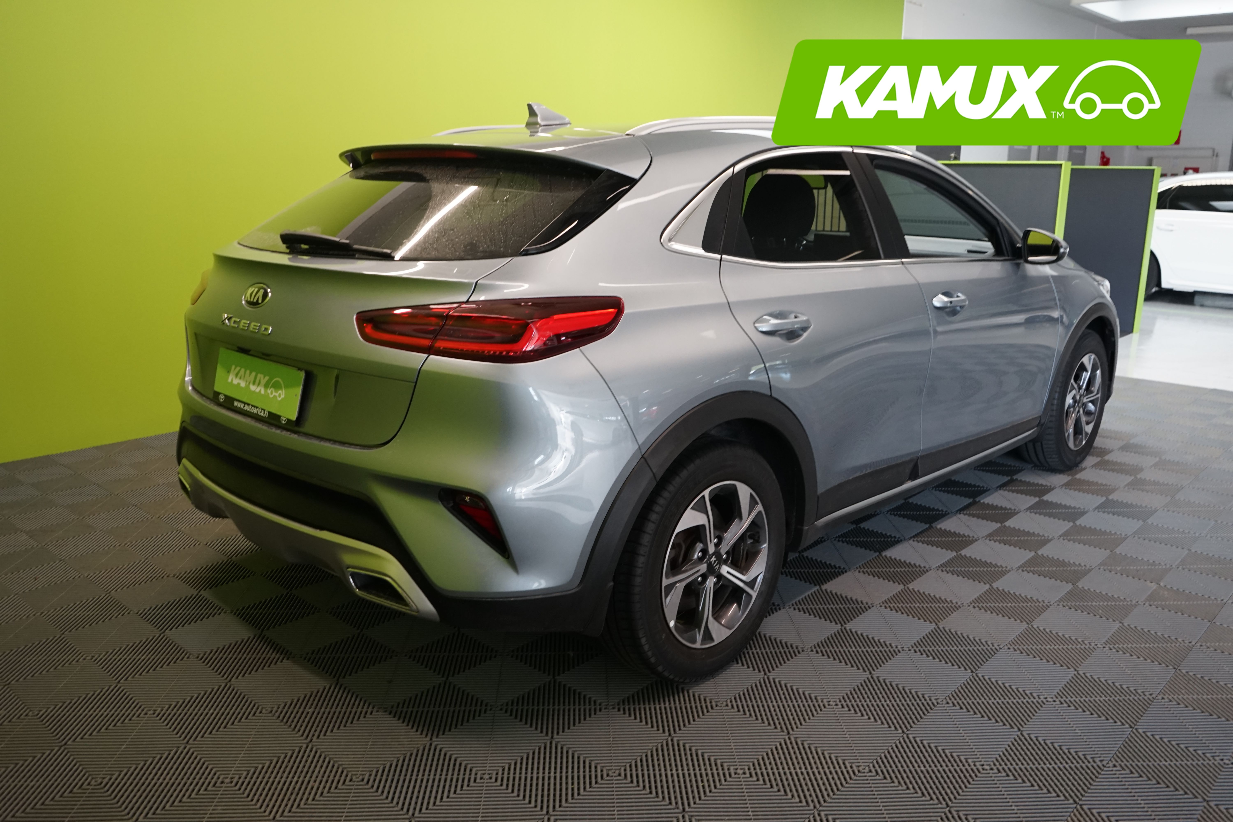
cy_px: 411
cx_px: 616
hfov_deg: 65.5
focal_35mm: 28
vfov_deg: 46.4
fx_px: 959
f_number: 6.3
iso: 1250
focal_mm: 28
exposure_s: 1/30
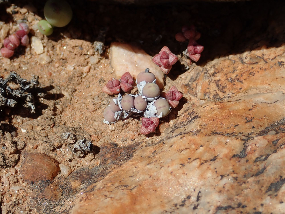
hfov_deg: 29.8
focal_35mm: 65
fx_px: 535
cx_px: 142
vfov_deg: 22.6
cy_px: 107
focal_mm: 11.78
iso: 100
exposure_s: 1/640
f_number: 5
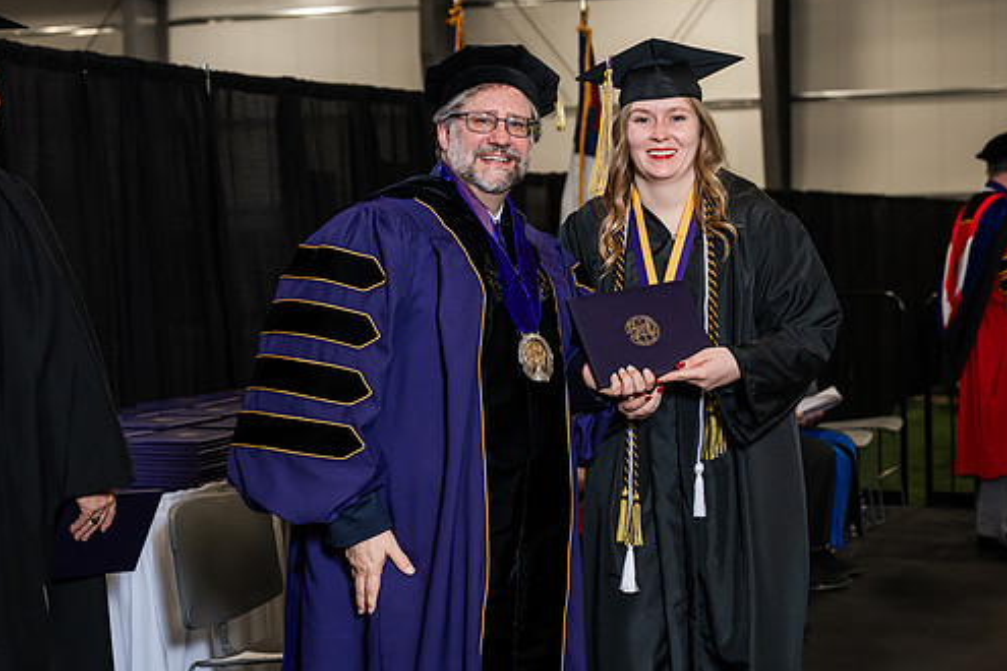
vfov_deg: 20.0
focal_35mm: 68
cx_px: 482
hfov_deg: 29.7
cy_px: 316
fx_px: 1902
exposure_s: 1/200
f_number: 4.5
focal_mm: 58
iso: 1250
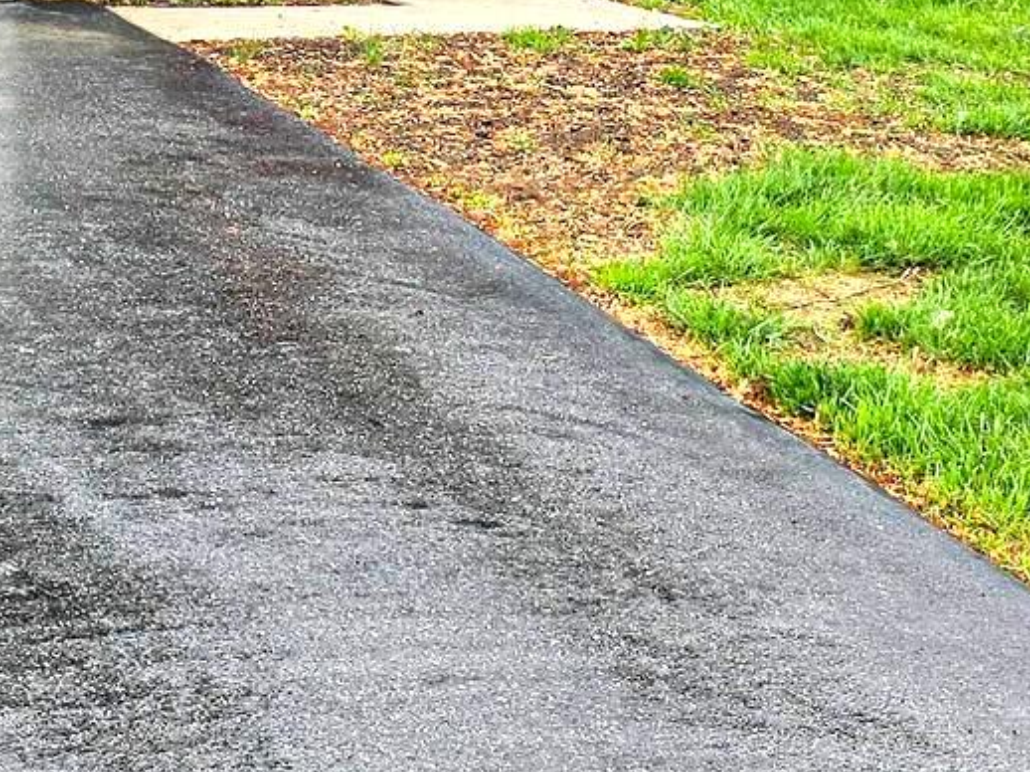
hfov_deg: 21.1
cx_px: 113
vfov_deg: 14.0
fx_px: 2706
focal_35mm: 91
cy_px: -708
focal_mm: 6.3
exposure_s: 1/230
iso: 12
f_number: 1.7
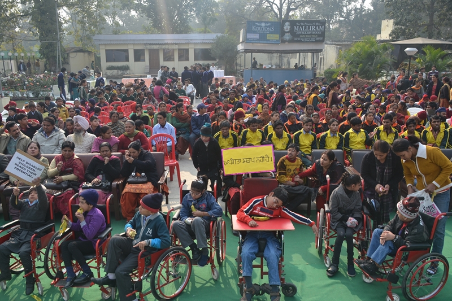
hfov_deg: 61.9
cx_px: 226
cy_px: 150
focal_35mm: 30
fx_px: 377
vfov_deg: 43.6
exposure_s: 1/125
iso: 100
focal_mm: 20
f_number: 5.6
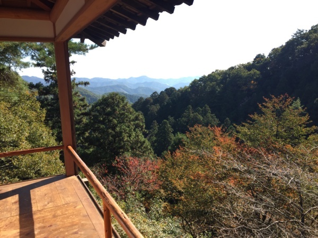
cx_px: 159
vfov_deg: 48.2
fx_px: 266
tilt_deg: -9.9
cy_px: 119
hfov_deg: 61.7
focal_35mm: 29
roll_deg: +1.1
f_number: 2.2
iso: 32
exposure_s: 1/599
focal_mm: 4.15
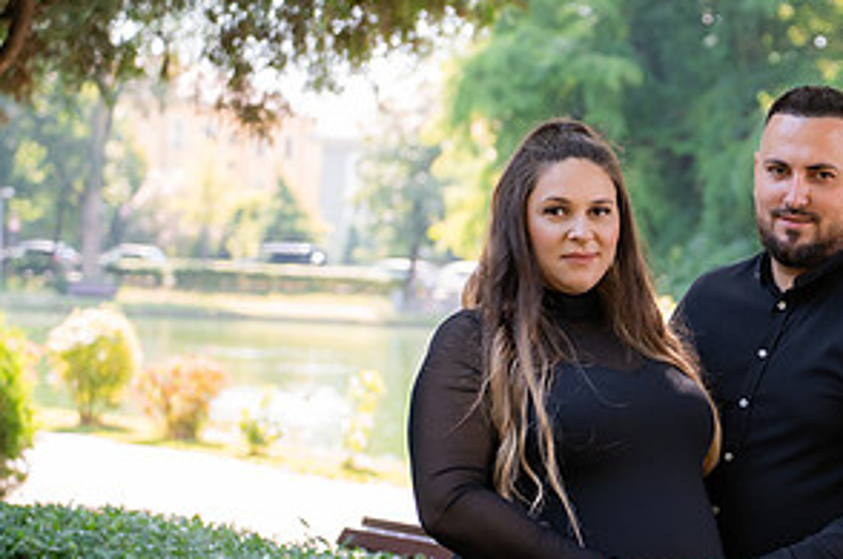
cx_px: 761
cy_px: 382
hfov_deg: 18.5
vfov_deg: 12.5
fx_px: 2548
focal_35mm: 109
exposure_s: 1/800
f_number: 2.8
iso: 500
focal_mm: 52
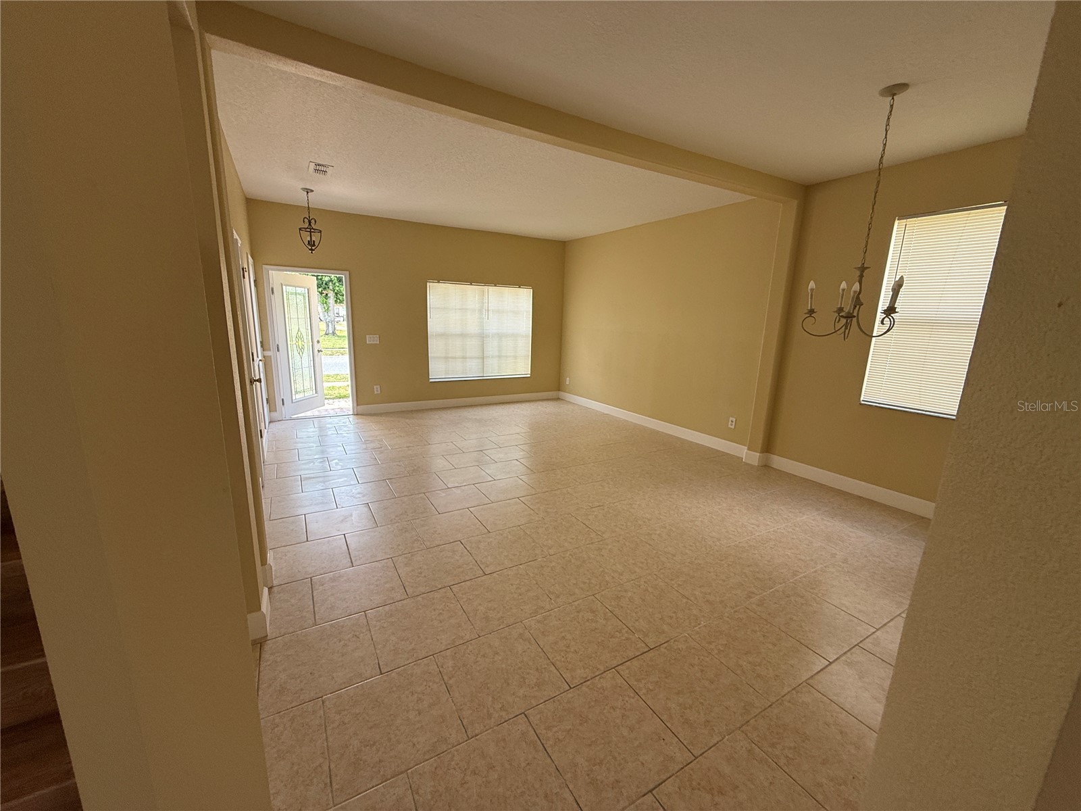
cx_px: 540
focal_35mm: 14
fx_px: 437
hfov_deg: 102.1
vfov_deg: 85.7
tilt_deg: -10.7
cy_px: 406
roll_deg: -2.2
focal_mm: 2.22
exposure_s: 1/102
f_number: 2.2
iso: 64
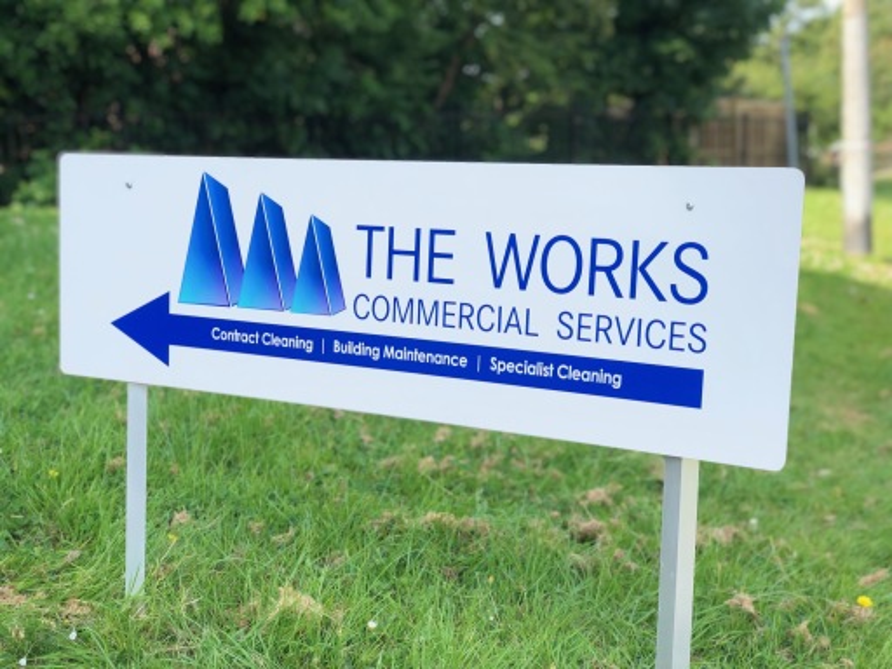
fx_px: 1340
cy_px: 334
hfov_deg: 36.8
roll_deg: +2.5
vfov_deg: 28.0
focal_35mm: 52
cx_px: 446
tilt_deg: -12.0
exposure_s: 1/298
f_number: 2.4
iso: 16
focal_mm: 6
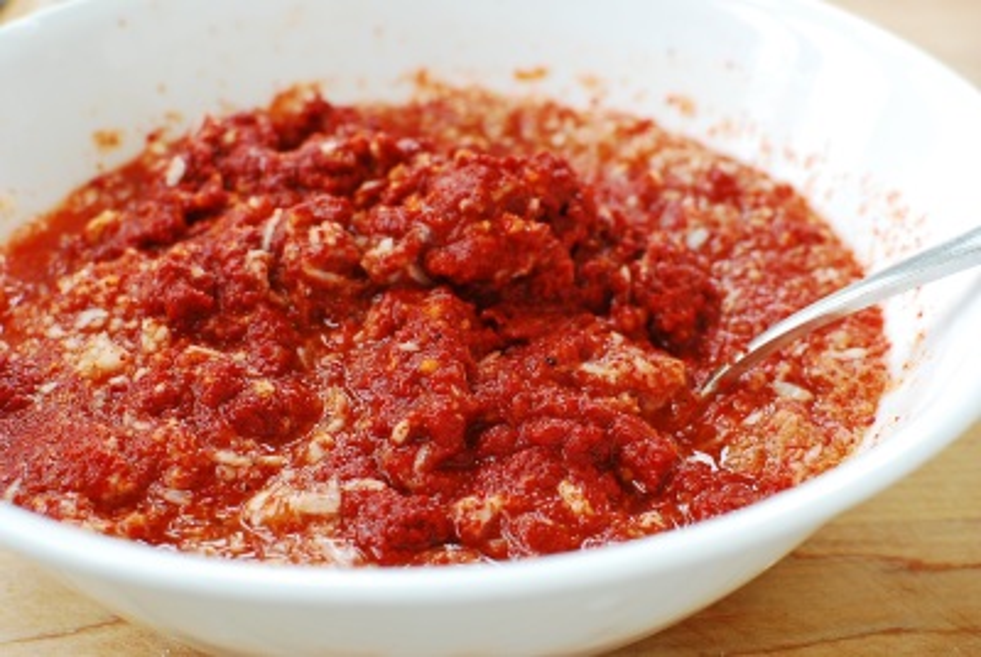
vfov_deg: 25.8
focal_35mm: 52
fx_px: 1433
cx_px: 490
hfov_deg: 37.8
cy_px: 328
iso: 160
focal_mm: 35
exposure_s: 1/8
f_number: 5.6
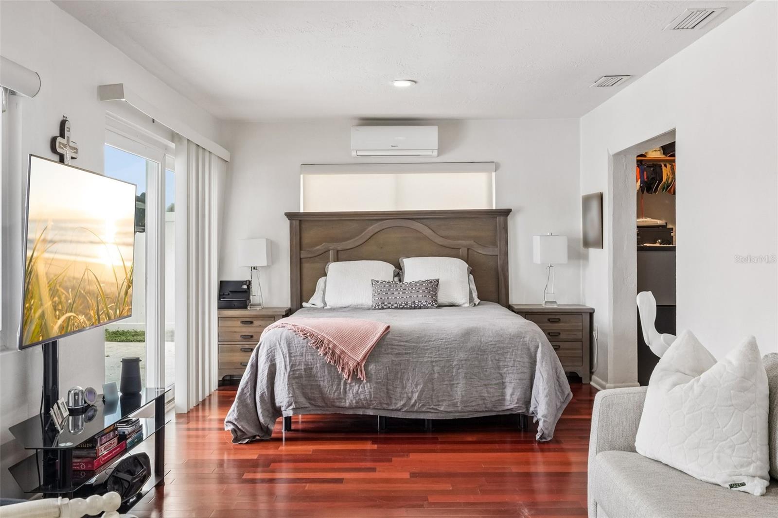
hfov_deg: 60.3
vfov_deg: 42.3
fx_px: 670
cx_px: 389
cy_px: 259
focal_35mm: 31
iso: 800
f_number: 8
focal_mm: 21
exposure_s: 1/80
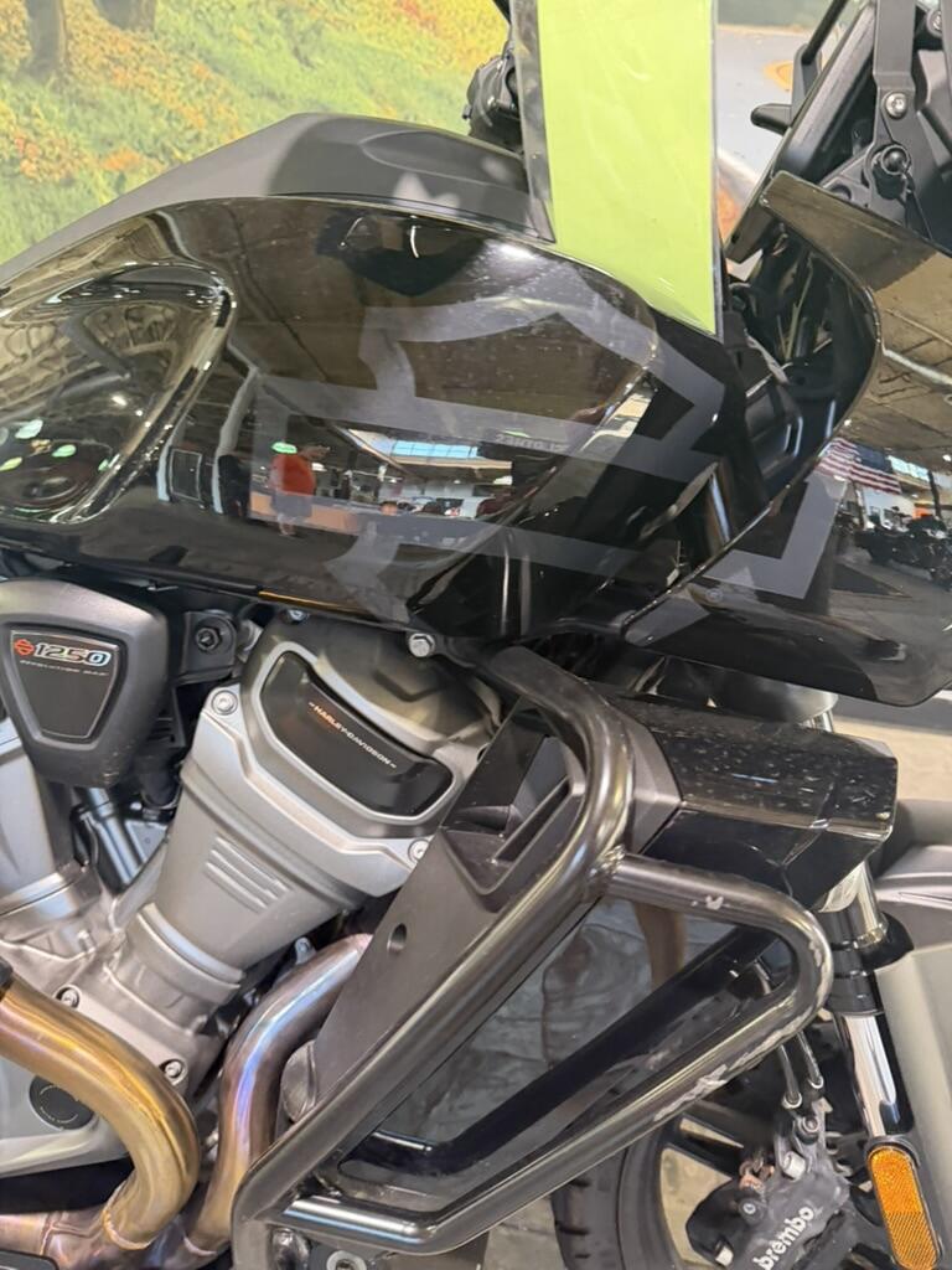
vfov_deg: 71.6
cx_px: 476
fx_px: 880
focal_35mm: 24
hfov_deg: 56.8
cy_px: 635
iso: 500
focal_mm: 6.76
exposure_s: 1/60
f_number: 1.78
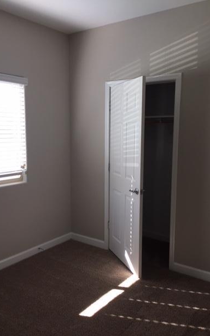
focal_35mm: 32
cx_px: 90
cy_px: 174
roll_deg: +0.3
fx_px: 293
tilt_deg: -6.0
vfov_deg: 59.7
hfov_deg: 39.3
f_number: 2.2
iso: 50
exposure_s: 1/120
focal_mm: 4.15
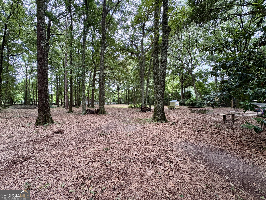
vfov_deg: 85.7
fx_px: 108
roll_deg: -0.7
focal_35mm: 14
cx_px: 133
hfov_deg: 102.1
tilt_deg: +1.0
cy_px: 100
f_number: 2.2
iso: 100
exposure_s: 1/99
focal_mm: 2.22
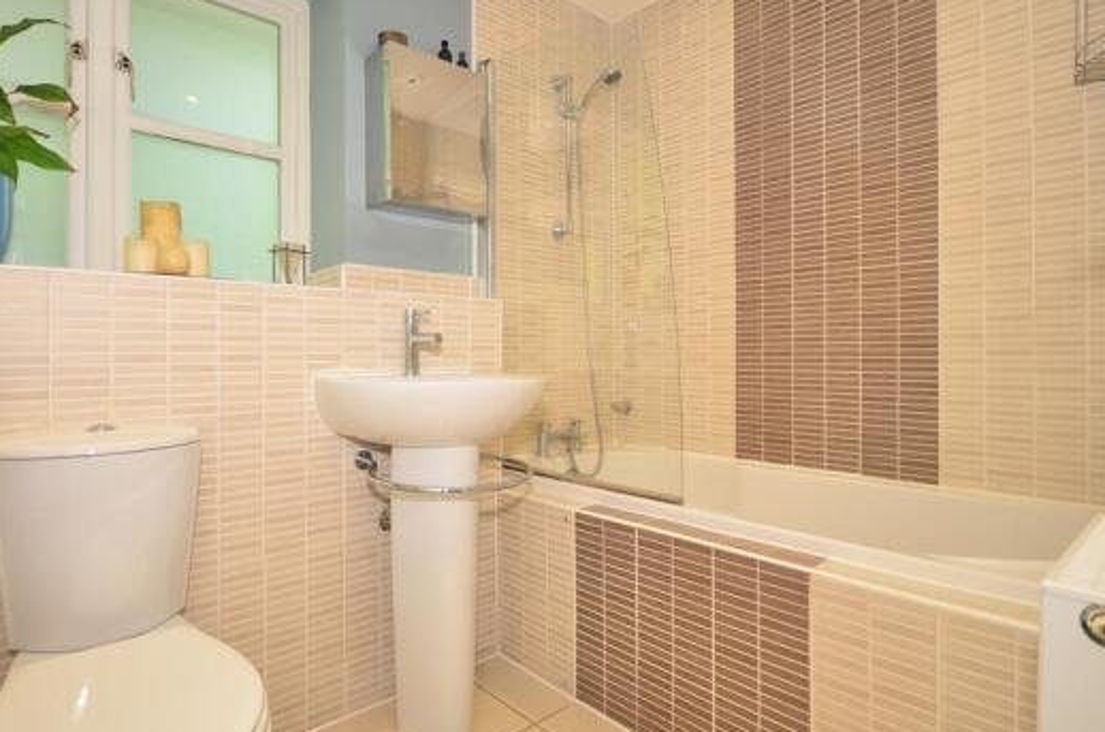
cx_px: 491
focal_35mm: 19
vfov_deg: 64.3
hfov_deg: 86.7
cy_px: 352
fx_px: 582
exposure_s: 1/8
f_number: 5
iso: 200
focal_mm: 10
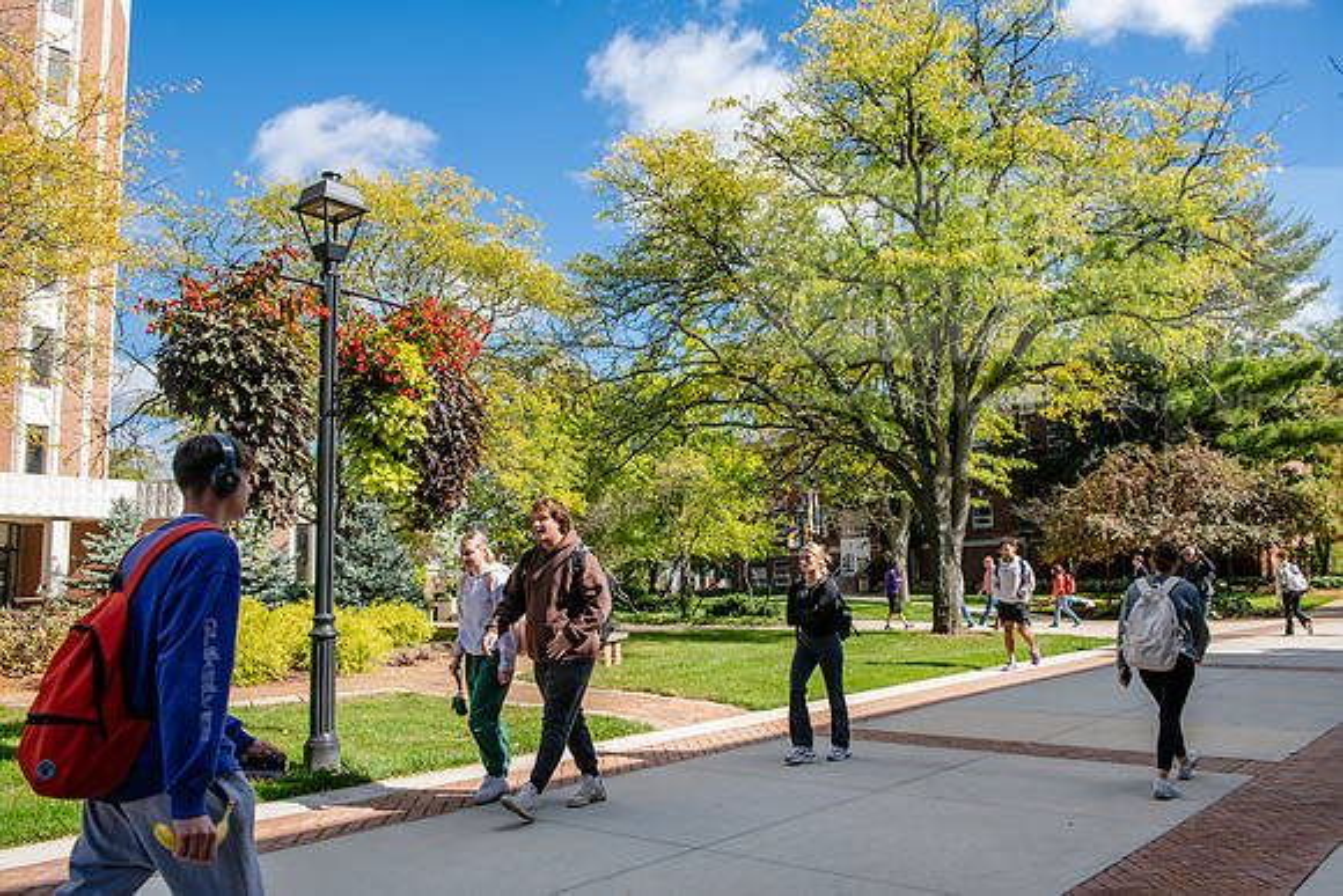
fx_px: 1157
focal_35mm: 31
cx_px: 672
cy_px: 448
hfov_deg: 60.3
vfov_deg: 42.3
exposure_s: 1/500
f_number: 4.5
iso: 125
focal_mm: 31
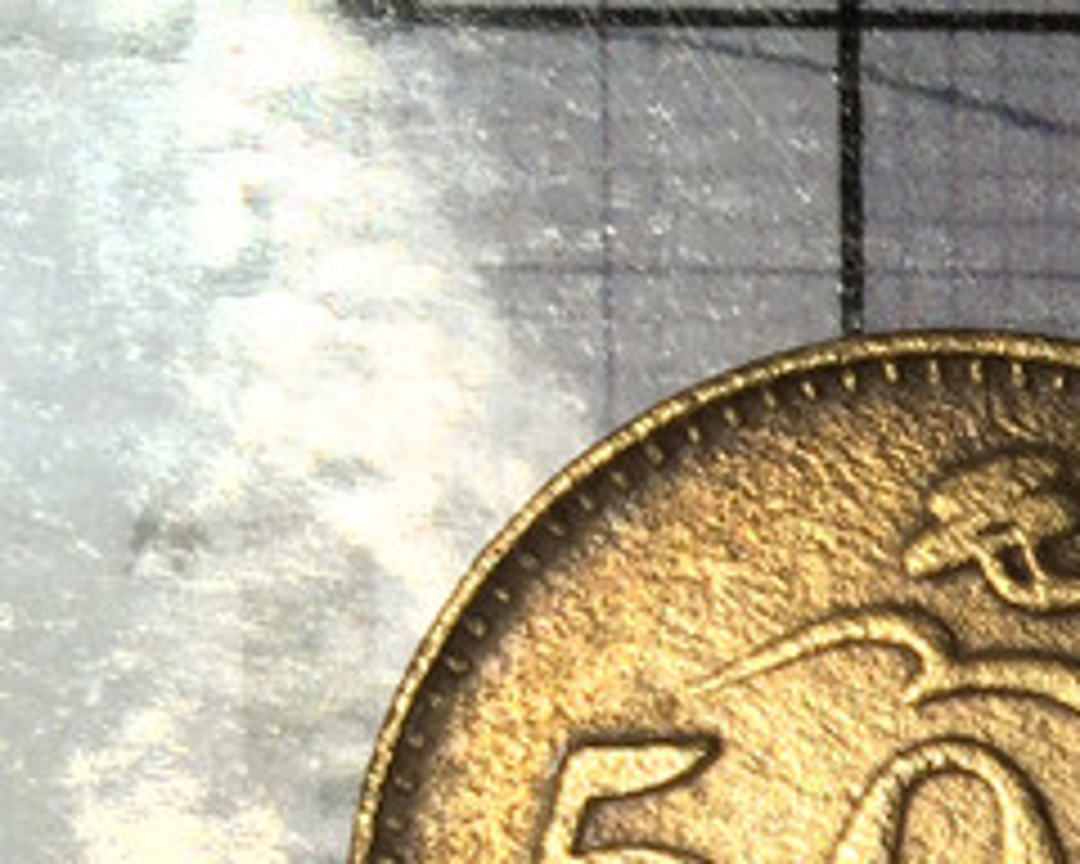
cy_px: 1611
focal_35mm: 126
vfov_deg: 11.3
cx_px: 2041
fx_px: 4027
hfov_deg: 13.5
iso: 32
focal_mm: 4.15
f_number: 2.2
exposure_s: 1/124
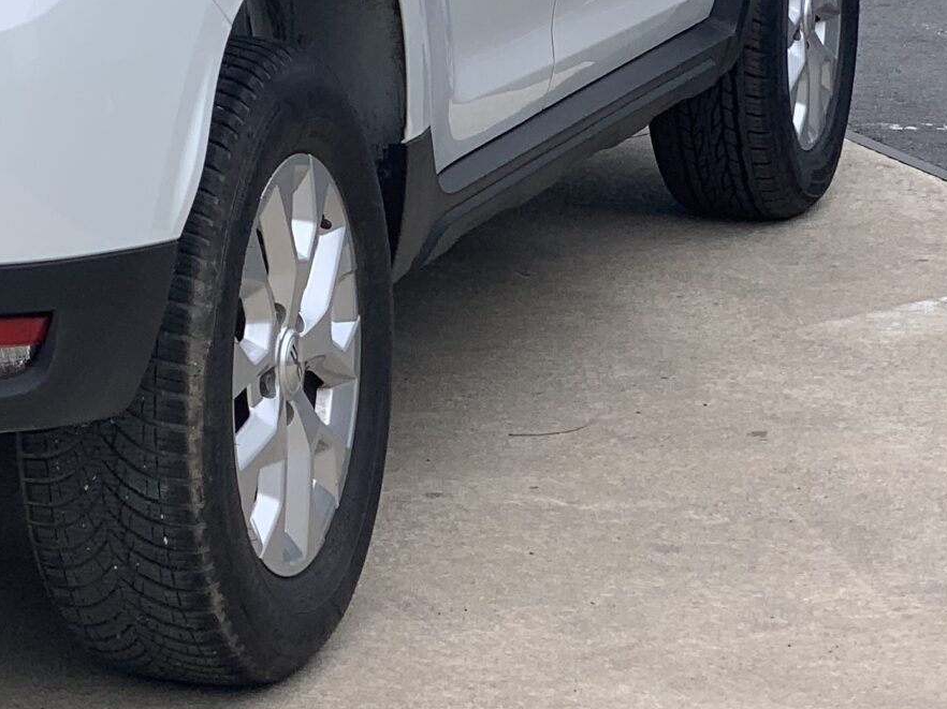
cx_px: -260
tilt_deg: -4.4
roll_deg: -1.7
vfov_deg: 9.7
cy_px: -192
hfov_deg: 12.7
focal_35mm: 151
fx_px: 4130
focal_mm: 6
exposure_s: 1/539
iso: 16
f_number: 2.4
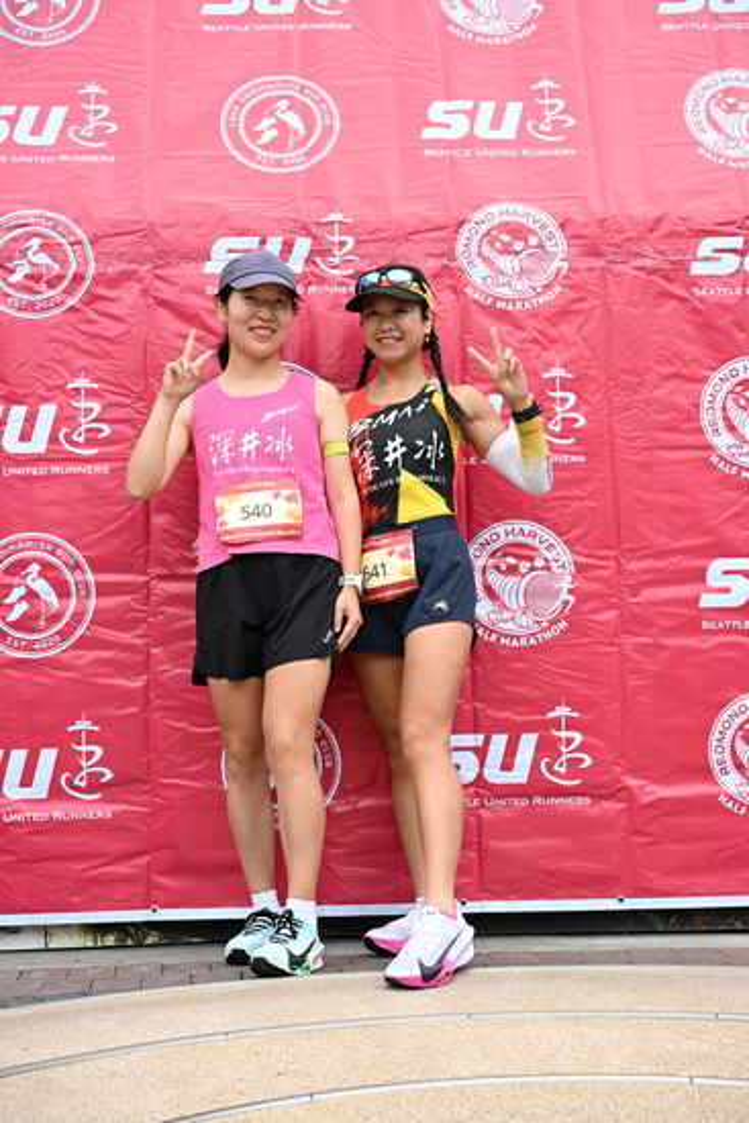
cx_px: 374
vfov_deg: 38.2
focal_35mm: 52
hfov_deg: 26.0
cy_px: 562
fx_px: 1622
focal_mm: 52
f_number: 4
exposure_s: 1/400
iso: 2000
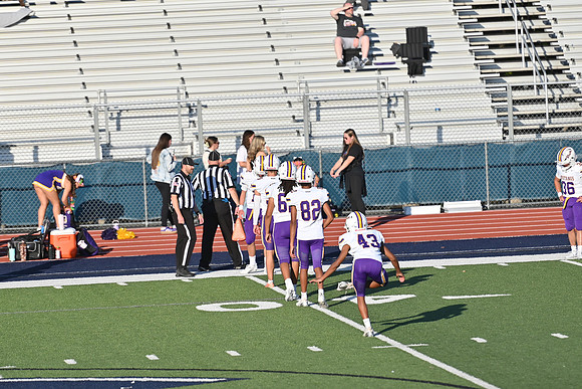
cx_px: 291
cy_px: 194
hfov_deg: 6.9
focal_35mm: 300
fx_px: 4851
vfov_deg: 4.6
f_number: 2.8
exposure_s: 1/3200
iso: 100
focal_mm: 200
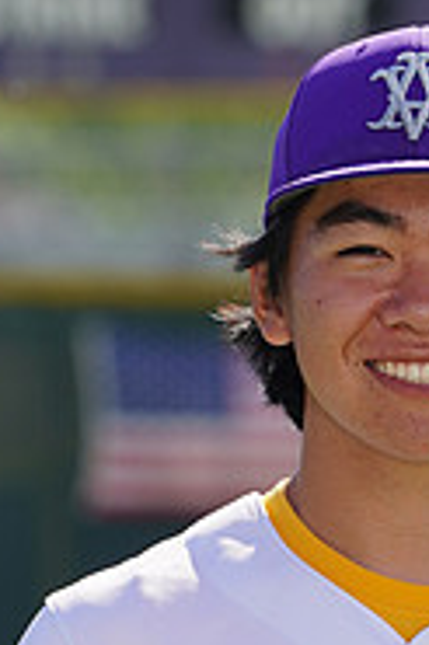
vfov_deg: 2.6
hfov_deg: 1.7
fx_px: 14182
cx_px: 286
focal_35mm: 792
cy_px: 781
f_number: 8
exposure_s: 1/250
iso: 100
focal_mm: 253
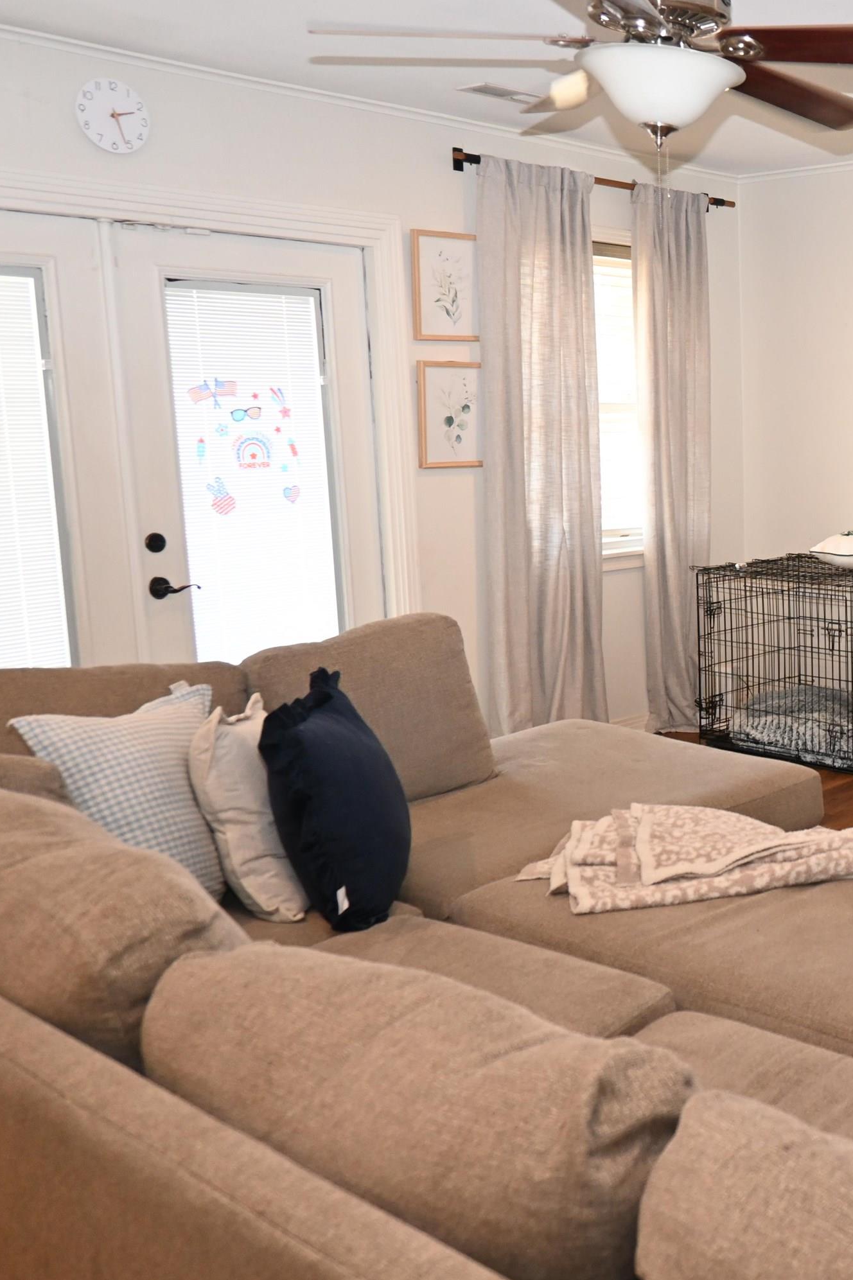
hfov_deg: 32.2
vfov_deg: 51.9
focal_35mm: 37
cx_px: 909
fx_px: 1315
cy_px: 626
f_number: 4
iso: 900
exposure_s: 1/60
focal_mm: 16
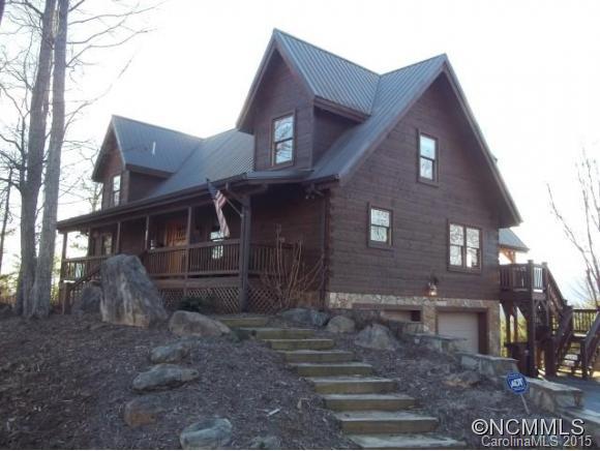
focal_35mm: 32
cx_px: 300
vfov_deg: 44.2
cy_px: 226
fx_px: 555
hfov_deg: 56.8
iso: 64
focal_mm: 5.7
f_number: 2.9
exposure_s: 1/160
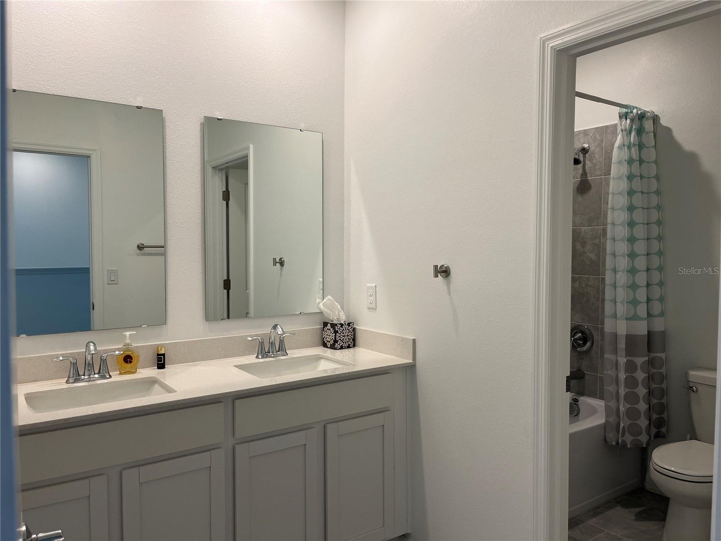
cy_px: 270
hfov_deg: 67.3
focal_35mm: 26
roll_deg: -0.1
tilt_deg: -2.4
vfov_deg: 53.1
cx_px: 360
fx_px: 542
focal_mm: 5.1
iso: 64
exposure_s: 1/120
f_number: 1.6
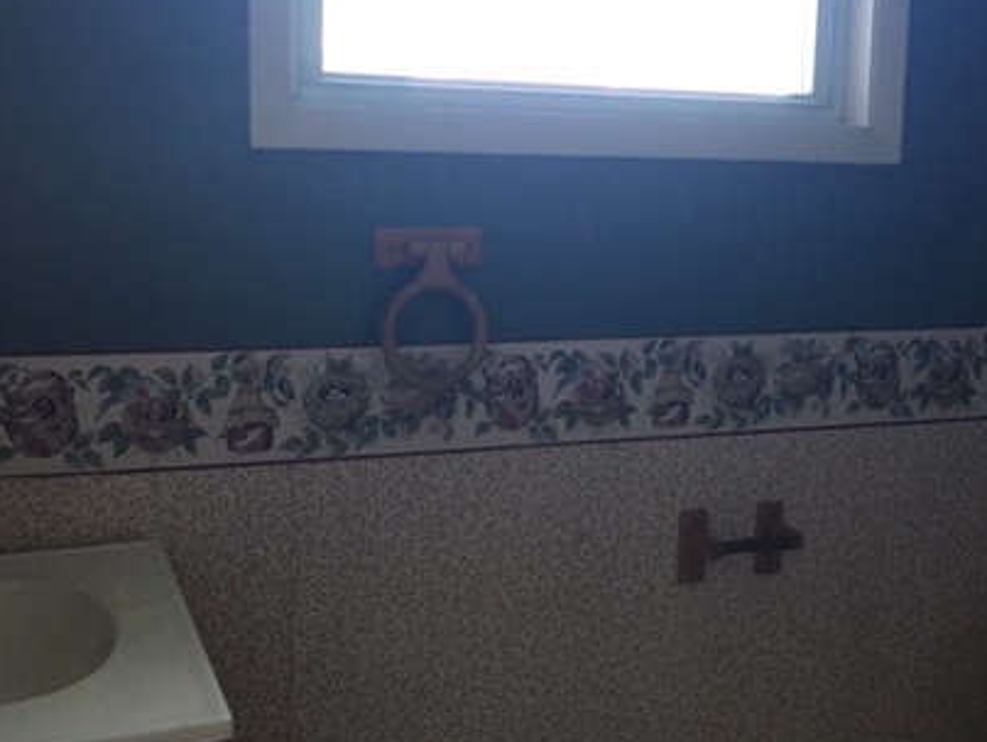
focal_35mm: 46
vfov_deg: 31.6
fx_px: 1313
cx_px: 541
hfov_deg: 41.2
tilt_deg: -6.7
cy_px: 360
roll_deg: -1.6
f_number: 2.2
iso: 50
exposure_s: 1/15
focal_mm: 4.15
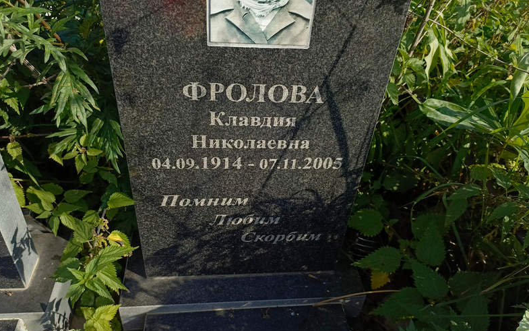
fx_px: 389
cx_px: 266
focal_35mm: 27
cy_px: 181
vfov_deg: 46.0
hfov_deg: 68.4
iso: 117
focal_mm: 4.76
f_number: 1.69
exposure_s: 1/867
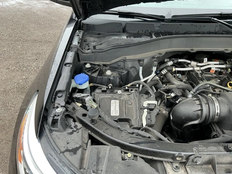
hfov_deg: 63.4
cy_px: 87
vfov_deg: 49.7
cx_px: 116
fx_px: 188
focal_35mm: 28
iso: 20
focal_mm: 3
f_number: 1.8
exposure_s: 1/169
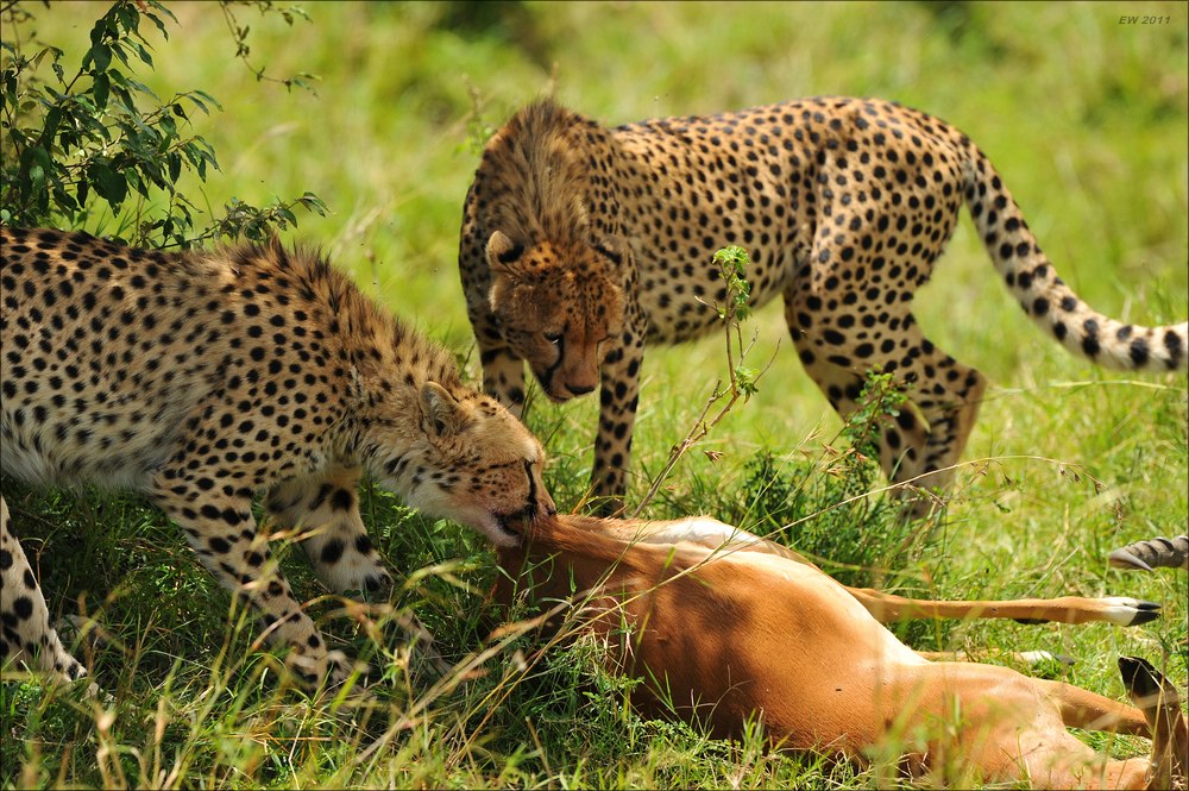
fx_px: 16500
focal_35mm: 500
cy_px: 396
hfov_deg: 4.1
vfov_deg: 2.7
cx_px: 594
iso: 400
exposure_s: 1/1000
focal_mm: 500
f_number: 6.3
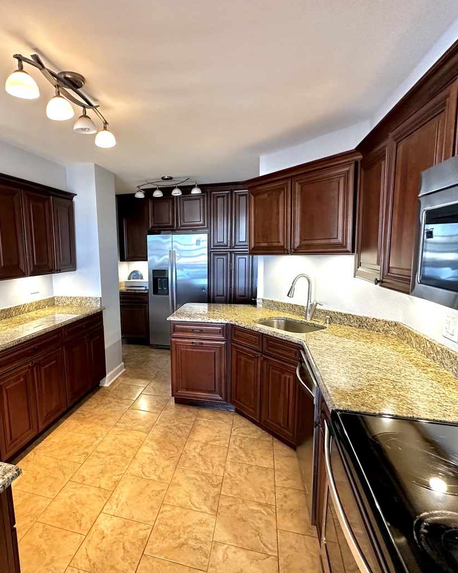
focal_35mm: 19
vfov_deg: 83.3
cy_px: 292
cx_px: 165
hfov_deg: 69.5
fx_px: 322
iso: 250
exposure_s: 1/60
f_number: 2.2
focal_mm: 2.22
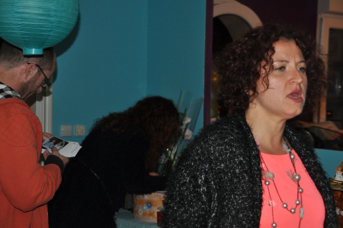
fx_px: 714
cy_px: 114
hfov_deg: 27.0
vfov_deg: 18.1
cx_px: 172
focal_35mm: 75
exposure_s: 1/60
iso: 800
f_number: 4.8
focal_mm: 50
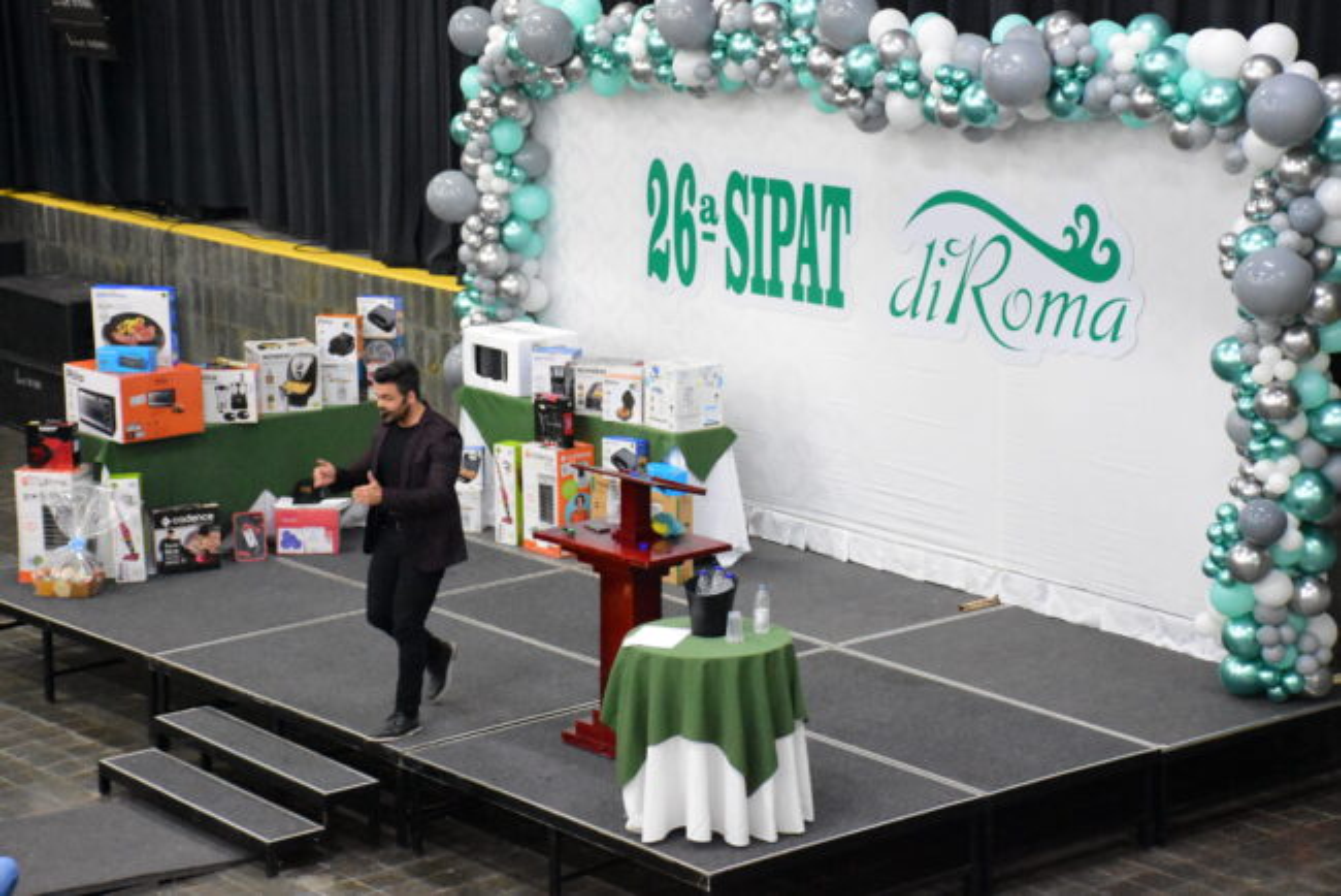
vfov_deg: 16.3
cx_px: 670
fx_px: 3130
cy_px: 448
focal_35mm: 84
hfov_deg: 24.2
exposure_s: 1/80
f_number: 4.8
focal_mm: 56
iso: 8000
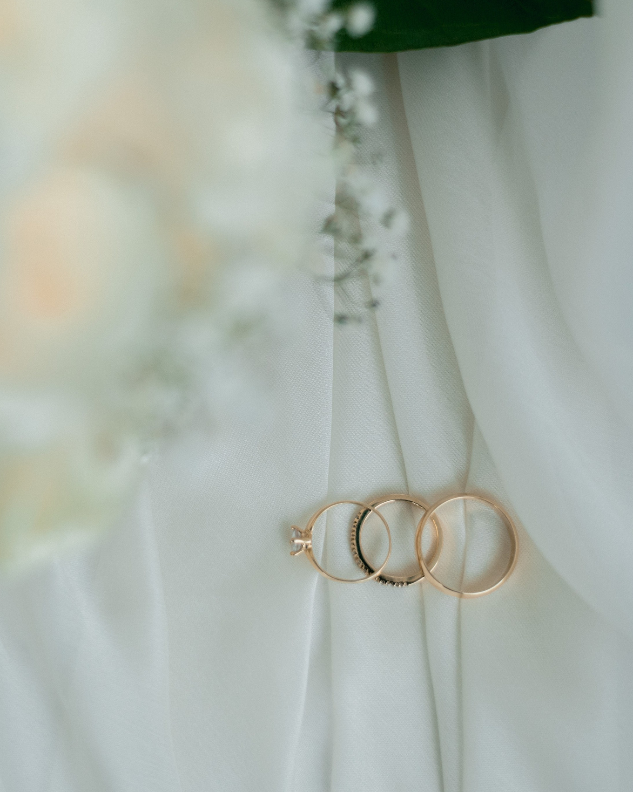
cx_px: 299
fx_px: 1827
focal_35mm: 78
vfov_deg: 24.4
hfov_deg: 19.7
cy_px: 361
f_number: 2
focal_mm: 50
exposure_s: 1/250
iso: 400
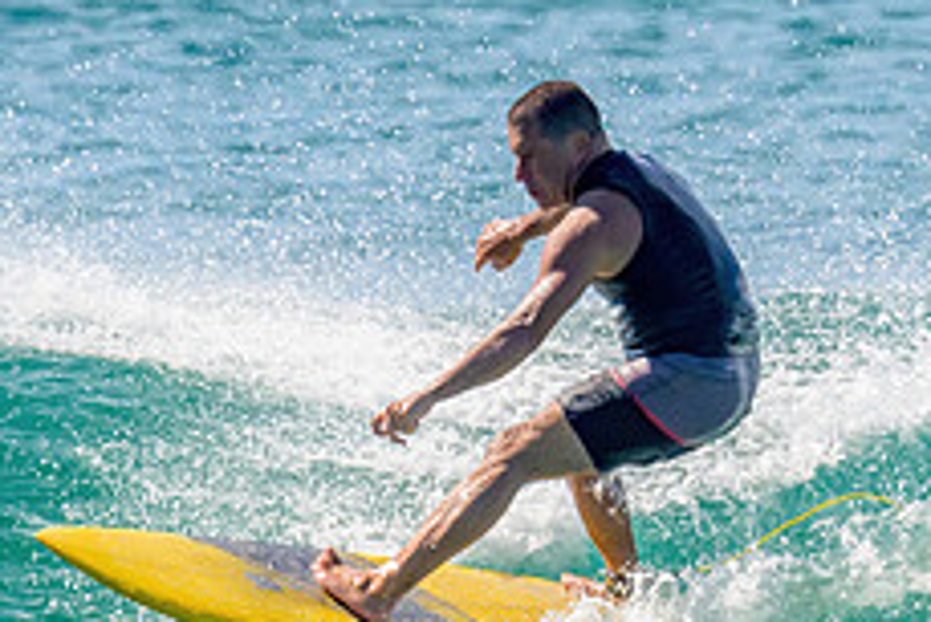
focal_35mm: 2122
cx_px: 873
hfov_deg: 1.0
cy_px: 406
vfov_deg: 0.6
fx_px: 54910
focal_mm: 610
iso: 800
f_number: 11
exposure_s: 1/2000
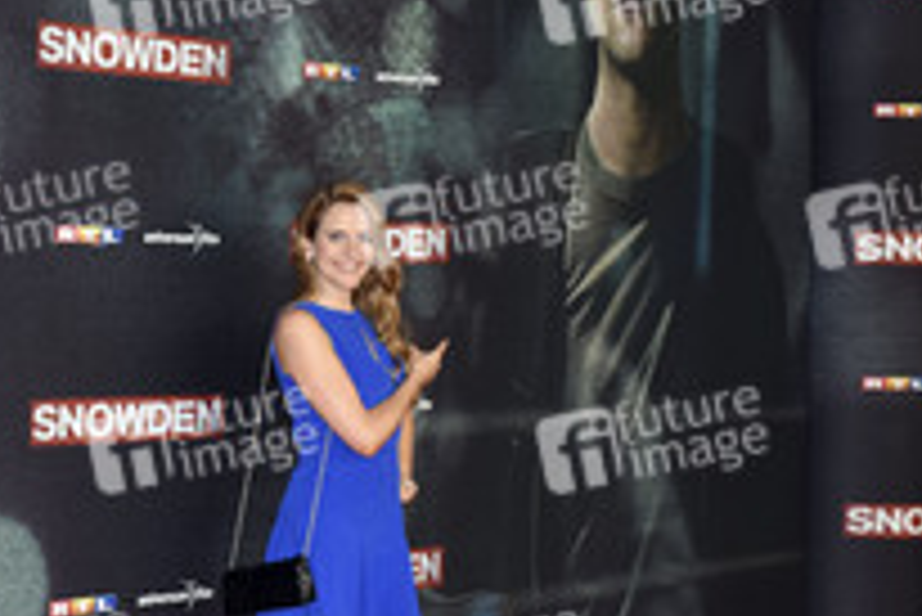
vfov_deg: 12.3
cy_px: 328
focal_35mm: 112
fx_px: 2870
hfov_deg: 18.0
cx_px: 83
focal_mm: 34
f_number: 5.6
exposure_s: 1/250
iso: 400
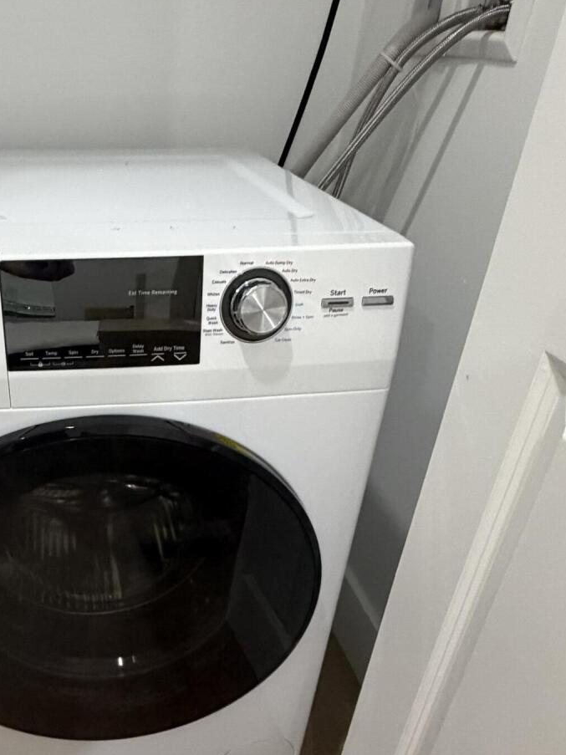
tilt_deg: -33.6
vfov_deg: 57.7
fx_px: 676
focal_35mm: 31
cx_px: 115
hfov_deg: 43.4
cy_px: 470
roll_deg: +1.7
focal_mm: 2.22
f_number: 2.2
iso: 500
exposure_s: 1/60
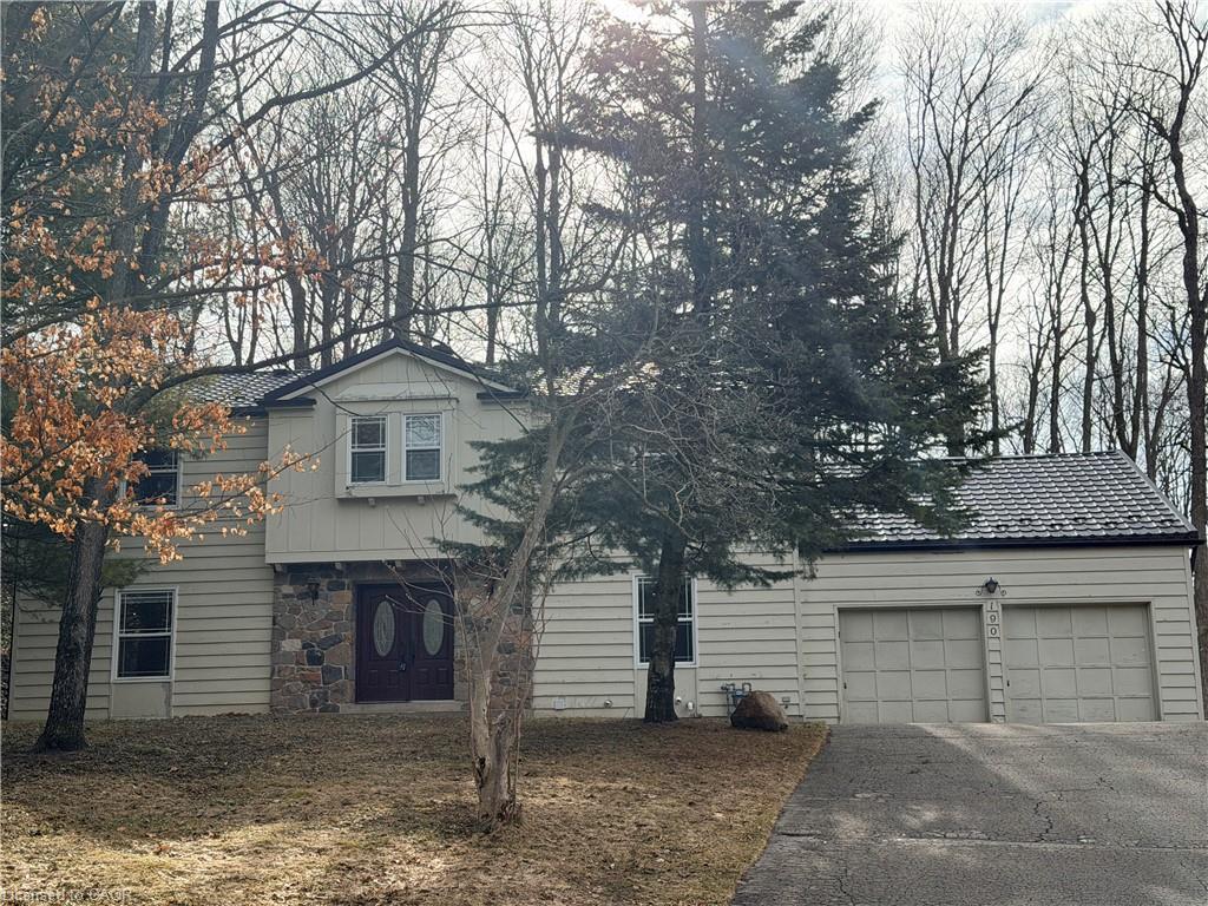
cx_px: 604
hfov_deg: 39.7
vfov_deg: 30.3
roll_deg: +1.1
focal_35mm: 48
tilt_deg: +11.7
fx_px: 1675
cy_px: 453
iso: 100
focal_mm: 6.76
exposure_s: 1/5208
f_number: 1.78
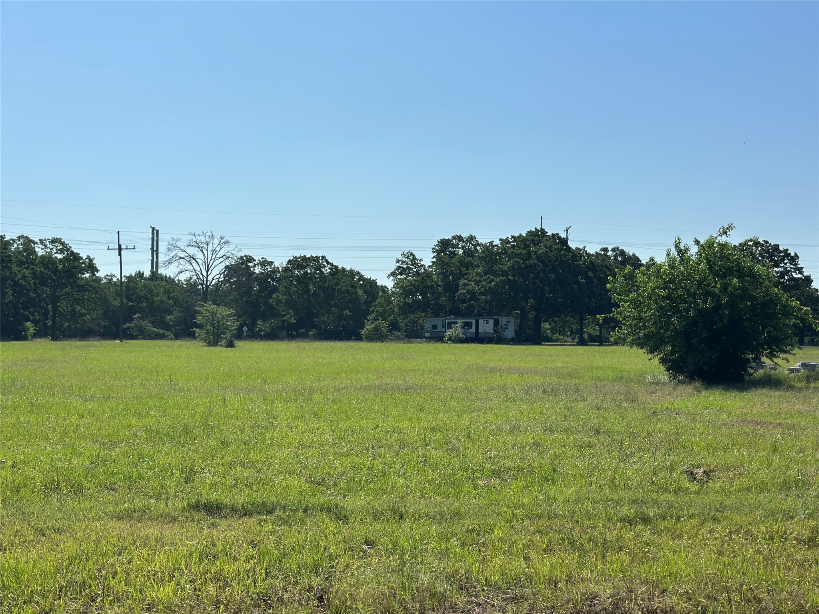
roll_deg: -0.2
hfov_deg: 39.7
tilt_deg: +1.4
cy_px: 307
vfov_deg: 30.3
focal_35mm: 48
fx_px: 1136
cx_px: 410
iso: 80
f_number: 1.78
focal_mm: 6.86
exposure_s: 1/12048
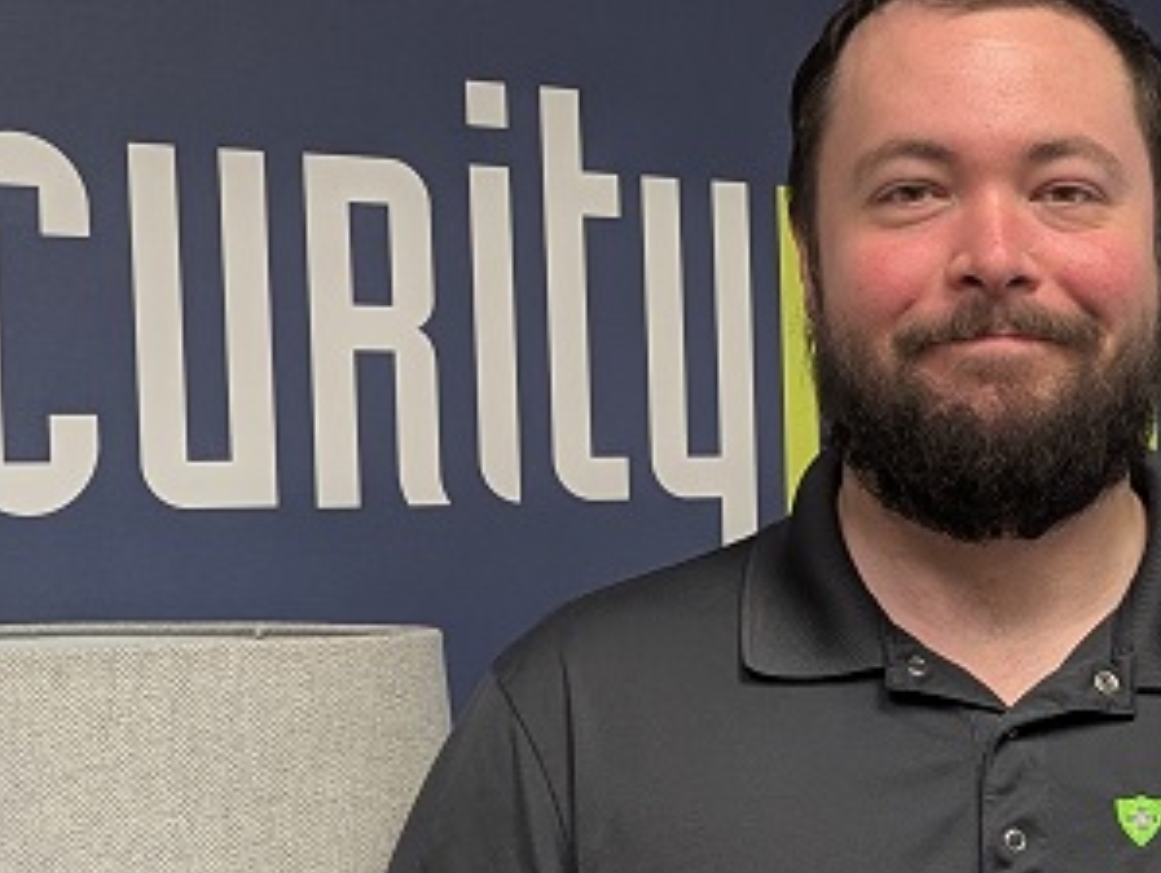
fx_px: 2754
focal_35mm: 82
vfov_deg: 17.9
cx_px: 1068
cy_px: 683
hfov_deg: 23.1
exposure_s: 1/26
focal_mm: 6.81
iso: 80
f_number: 1.85
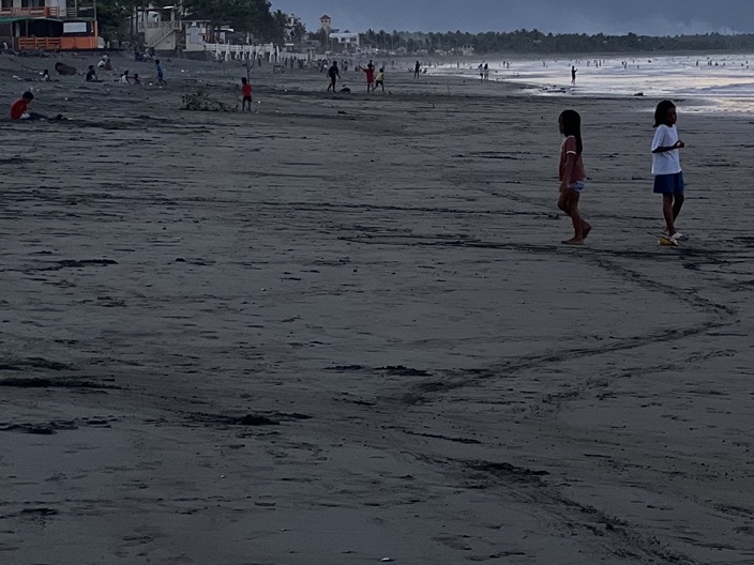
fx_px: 3572
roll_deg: +1.5
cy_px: 40
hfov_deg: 12.0
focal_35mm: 164
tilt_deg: +0.5
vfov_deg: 9.0
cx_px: 685
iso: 40
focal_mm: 9
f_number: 2.8
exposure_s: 1/121
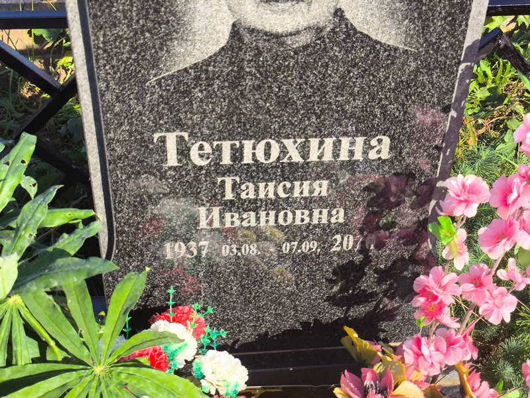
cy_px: 199
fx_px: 766
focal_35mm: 50
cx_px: 265
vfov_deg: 29.1
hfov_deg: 38.2
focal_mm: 4.71
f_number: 1.7
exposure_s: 1/1046
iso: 50
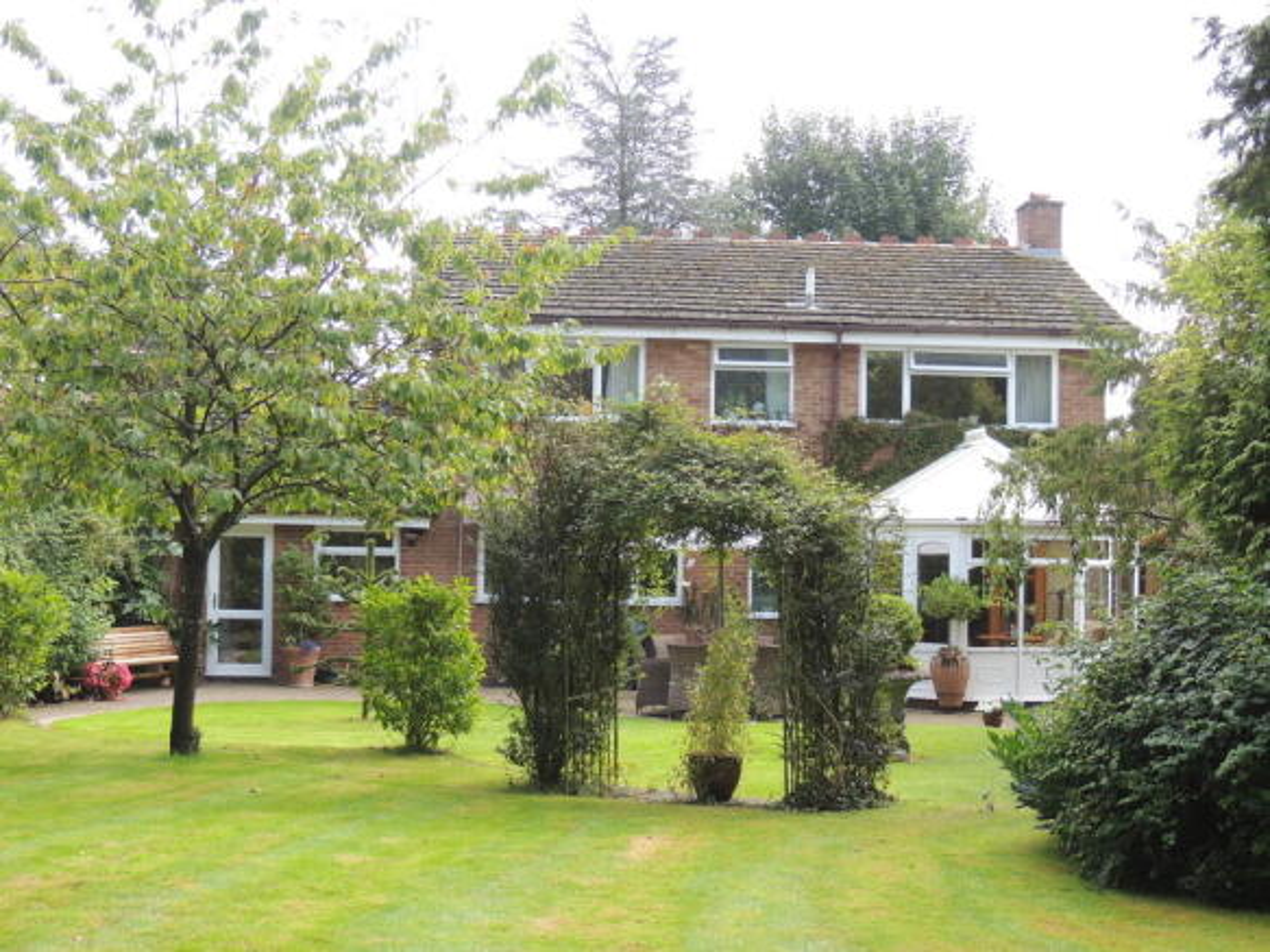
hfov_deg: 38.2
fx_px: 1834
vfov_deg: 29.1
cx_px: 635
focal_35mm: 50
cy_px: 476
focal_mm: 8.9
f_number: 3.6
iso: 100
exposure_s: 1/125
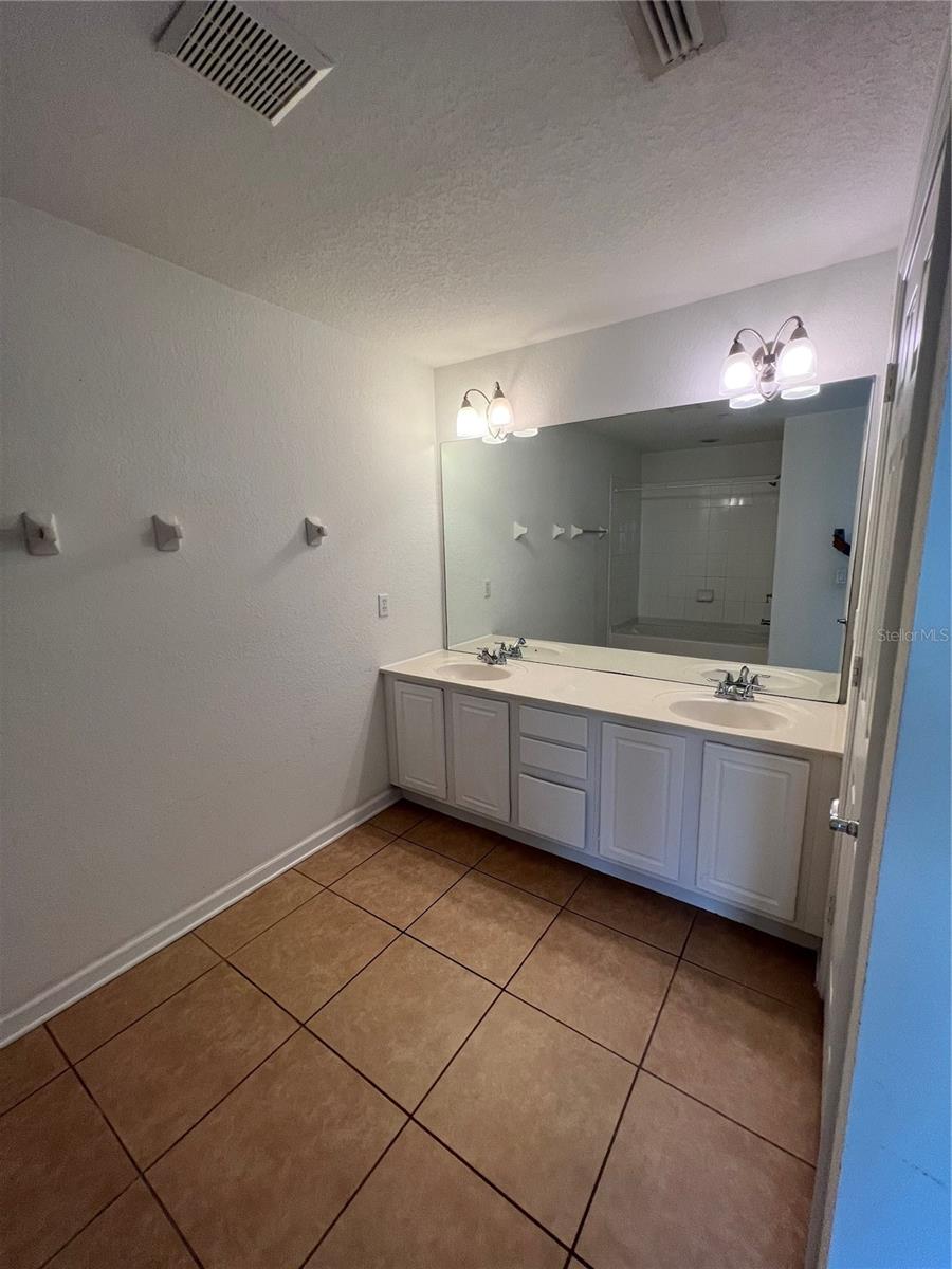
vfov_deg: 106.2
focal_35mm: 13
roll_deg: +1.8
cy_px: 634
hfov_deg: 89.9
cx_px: 476
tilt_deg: -10.2
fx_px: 477
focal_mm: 1.57
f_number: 1.8
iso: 125
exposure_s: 1/120
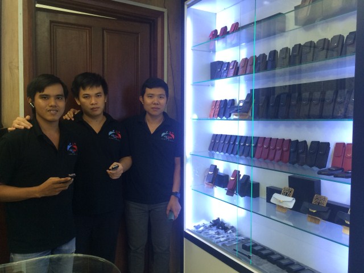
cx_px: 182
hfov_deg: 60.0
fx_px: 315
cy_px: 136
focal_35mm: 30
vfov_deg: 46.8
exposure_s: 1/33
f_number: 2.2
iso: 100
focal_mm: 4.12
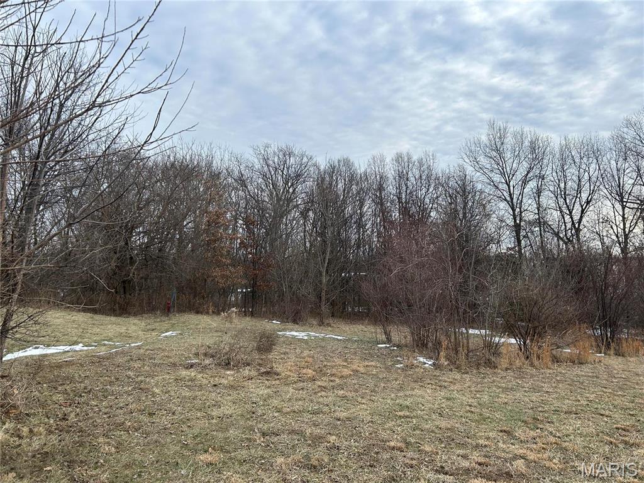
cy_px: 242
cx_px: 322
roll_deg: +0.9
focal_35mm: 26
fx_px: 484
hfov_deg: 67.3
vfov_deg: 53.1
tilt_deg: +2.4
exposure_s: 1/2695
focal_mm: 5.7
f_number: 1.5
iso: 50
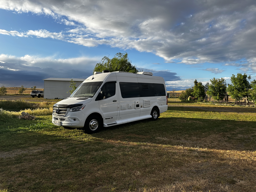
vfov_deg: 56.8
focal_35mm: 24
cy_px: 96
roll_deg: -1.7
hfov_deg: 71.6
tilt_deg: -1.6
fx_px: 177
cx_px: 128
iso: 80
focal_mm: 6.86
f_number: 1.78
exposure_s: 1/2469
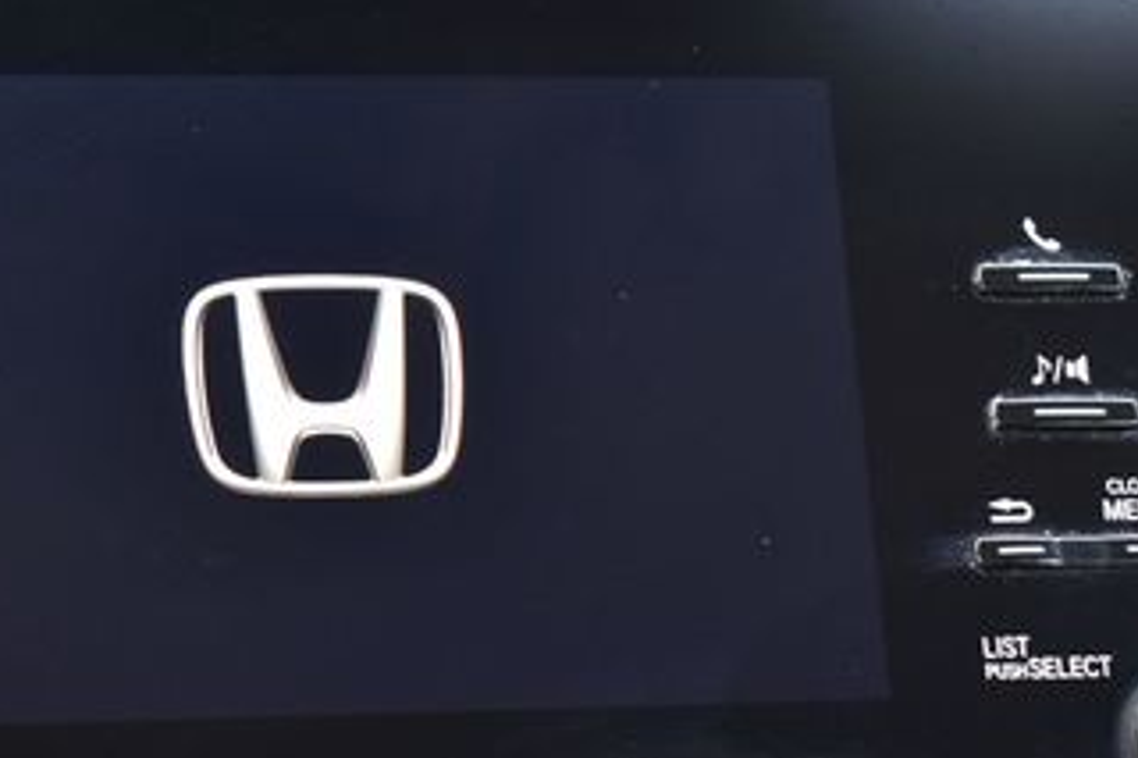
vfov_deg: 12.7
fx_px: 3412
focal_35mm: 108
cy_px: 463
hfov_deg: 18.9
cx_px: 352
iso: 400
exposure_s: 1/20
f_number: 6.3
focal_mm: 36
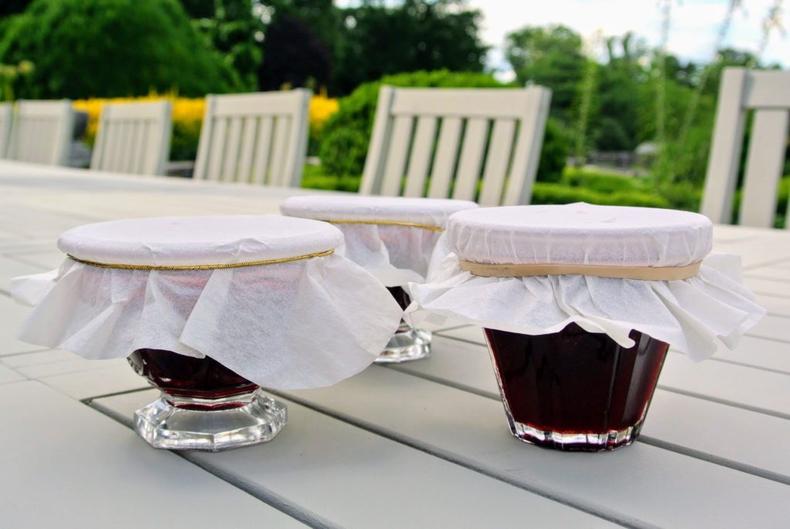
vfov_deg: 32.0
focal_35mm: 42
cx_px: 395
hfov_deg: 46.3
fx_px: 923
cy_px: 264
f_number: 5
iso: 100
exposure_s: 1/400
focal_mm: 15.7
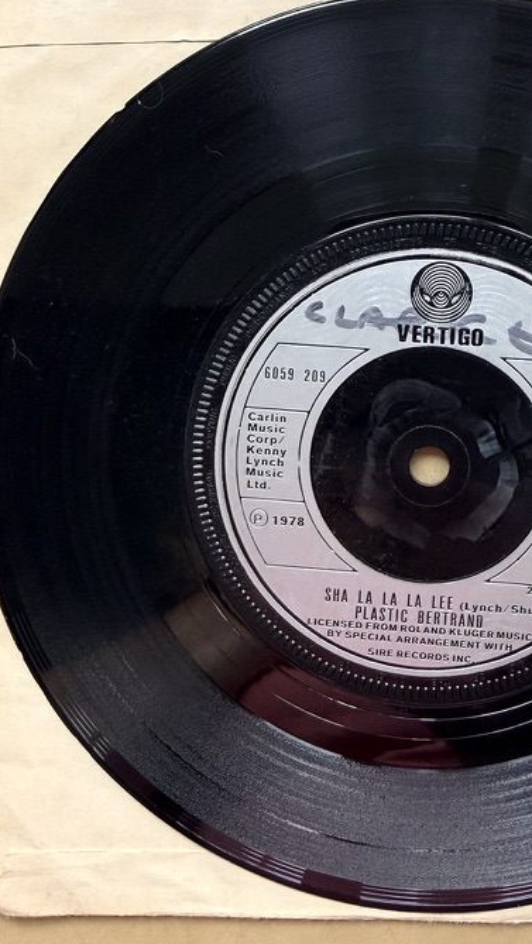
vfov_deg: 50.4
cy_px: 433
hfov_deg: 29.0
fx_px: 1002
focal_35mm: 40
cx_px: 437
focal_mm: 2.22
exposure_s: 1/99
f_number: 2.2
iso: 250
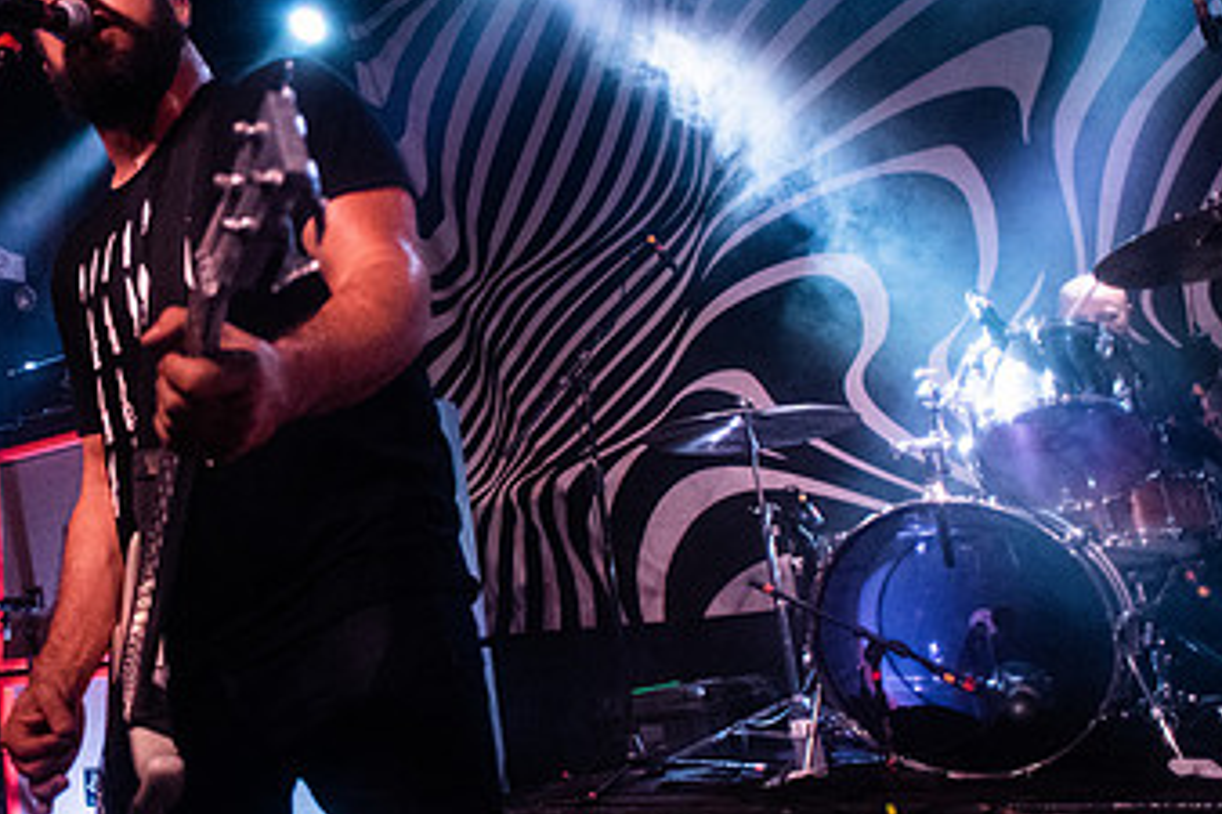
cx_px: 175
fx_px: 1255
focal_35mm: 37
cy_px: 389
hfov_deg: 47.8
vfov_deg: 35.9
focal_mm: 20
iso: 3200
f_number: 3.2
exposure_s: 1/250
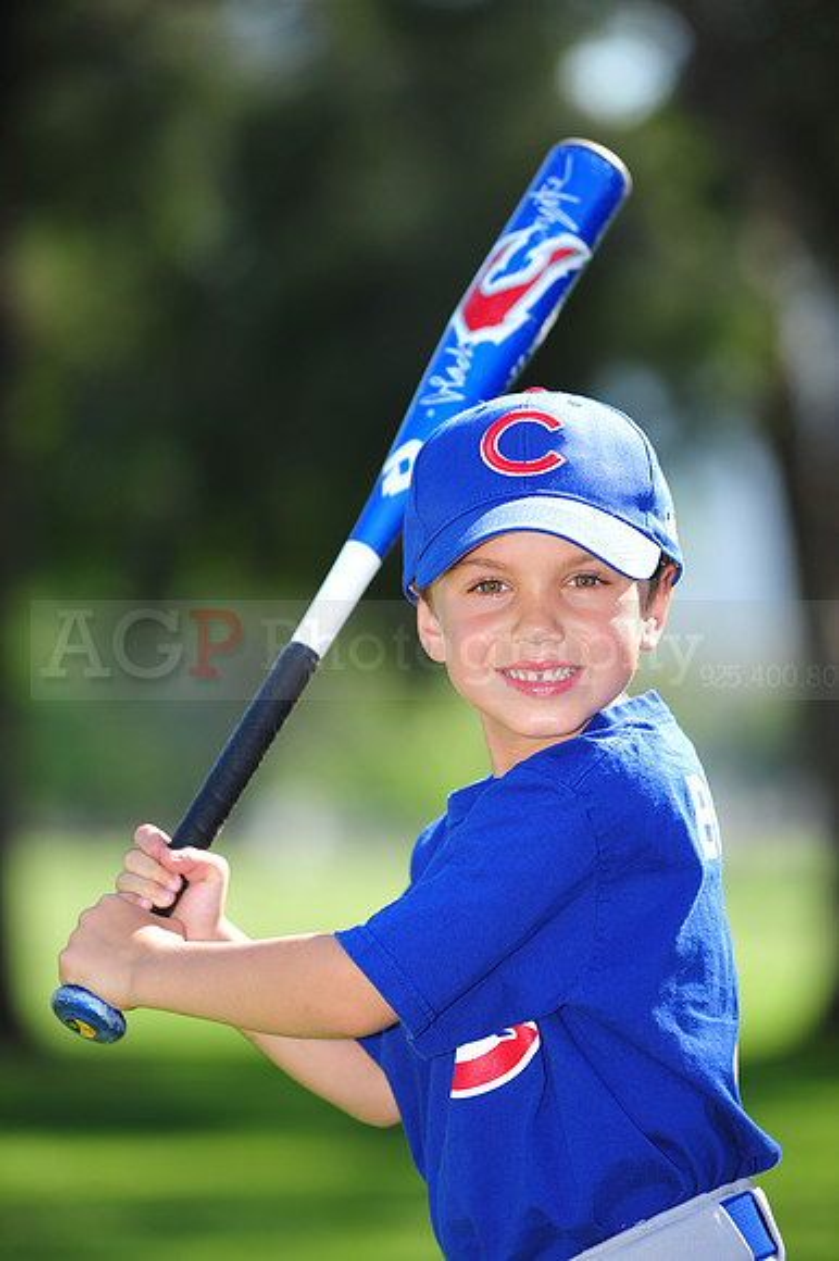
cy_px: 630
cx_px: 420
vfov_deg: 10.3
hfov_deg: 6.9
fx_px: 6999
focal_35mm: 200
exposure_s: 1/500
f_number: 4.5
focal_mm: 200
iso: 200
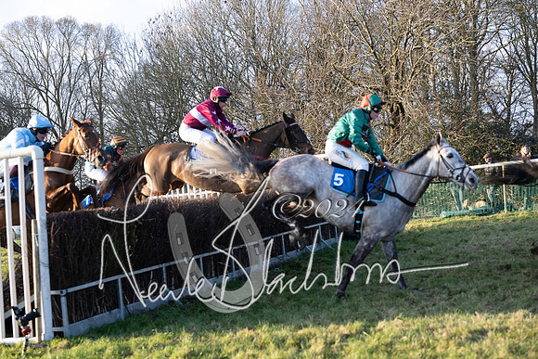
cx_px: 269
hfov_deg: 40.3
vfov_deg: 27.5
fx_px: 732
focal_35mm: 49
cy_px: 180
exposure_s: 1/2000
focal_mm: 49
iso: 800
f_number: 2.8
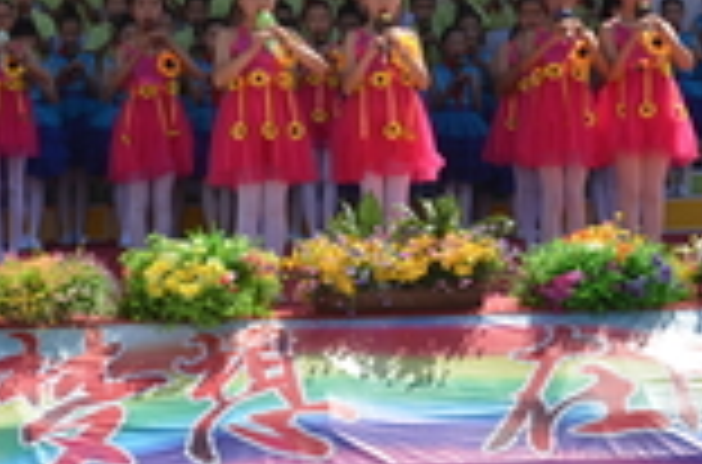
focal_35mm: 146
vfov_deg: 9.3
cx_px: 184
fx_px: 2838
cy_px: 41
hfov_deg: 14.1
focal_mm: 38
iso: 100
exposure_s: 1/250
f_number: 8
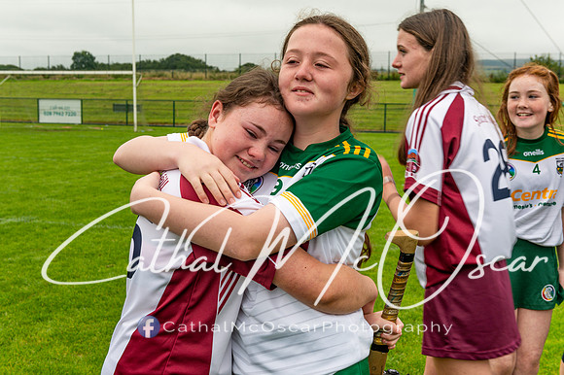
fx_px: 752
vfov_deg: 28.0
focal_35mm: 48
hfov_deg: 41.1
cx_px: 282
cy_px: 188
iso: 140
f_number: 5
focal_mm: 48
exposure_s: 1/100
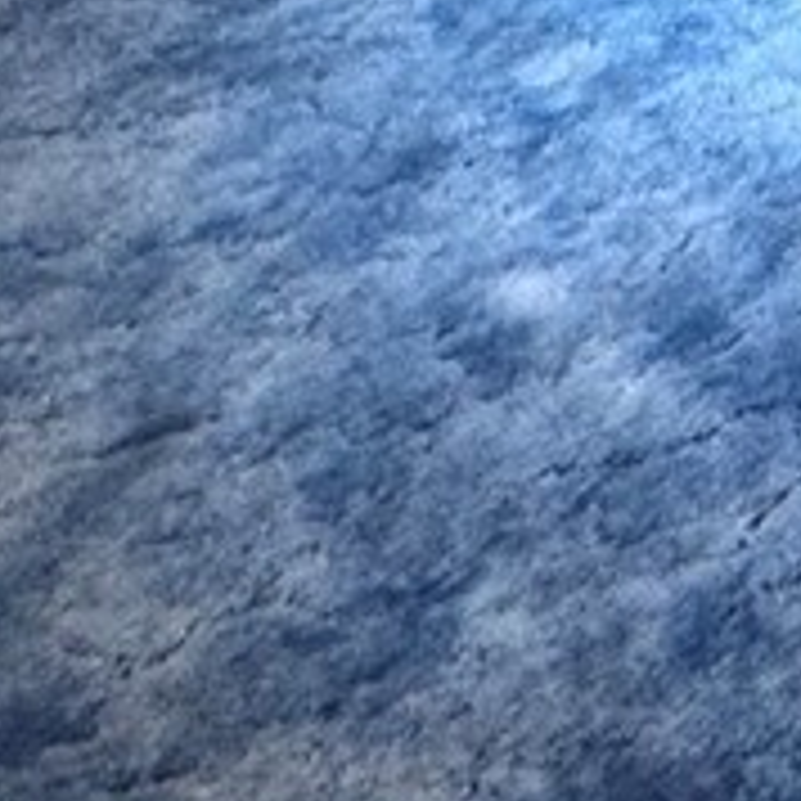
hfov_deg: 12.2
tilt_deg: -5.0
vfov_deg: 10.9
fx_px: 2906
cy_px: -1548
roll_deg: +1.4
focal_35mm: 111
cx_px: 1984
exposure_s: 1/120
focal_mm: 2.22
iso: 125
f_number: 2.2
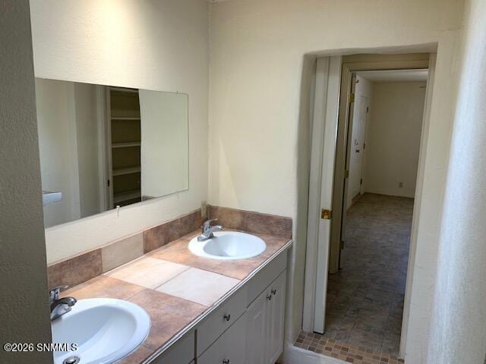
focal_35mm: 26
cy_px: 182
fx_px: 365
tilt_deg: -9.3
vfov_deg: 53.1
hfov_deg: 67.3
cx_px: 243
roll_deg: -1.4
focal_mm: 4.25
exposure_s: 1/120
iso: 80
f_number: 1.8
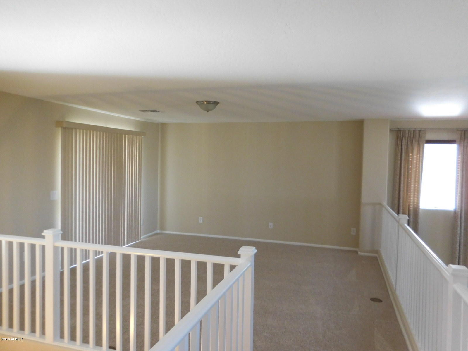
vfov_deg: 54.9
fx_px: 338
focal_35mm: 25
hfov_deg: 69.4
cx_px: 234
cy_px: 176
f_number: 3.3
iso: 400
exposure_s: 1/25
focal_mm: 4.5
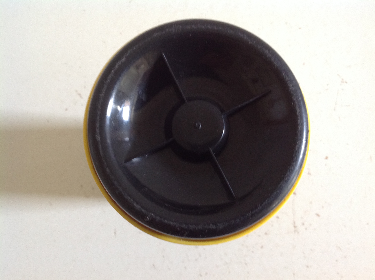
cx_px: 188
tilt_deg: -82.3
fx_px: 379
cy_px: 140
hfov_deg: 52.7
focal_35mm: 35
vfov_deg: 40.6
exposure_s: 1/15
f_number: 2.4
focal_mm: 4.28
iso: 160
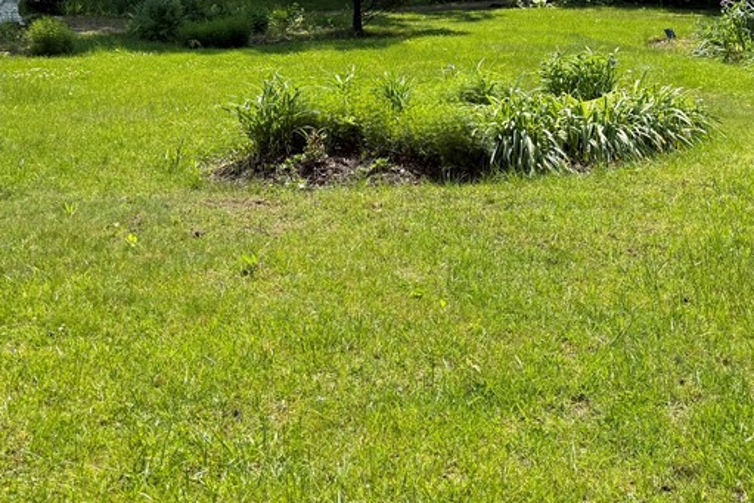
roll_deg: -0.4
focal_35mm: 50
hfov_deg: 39.6
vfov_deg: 25.5
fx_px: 1047
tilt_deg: -3.3
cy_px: -18
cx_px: 379
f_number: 1.78
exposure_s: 1/3145
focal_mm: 6.76
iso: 100
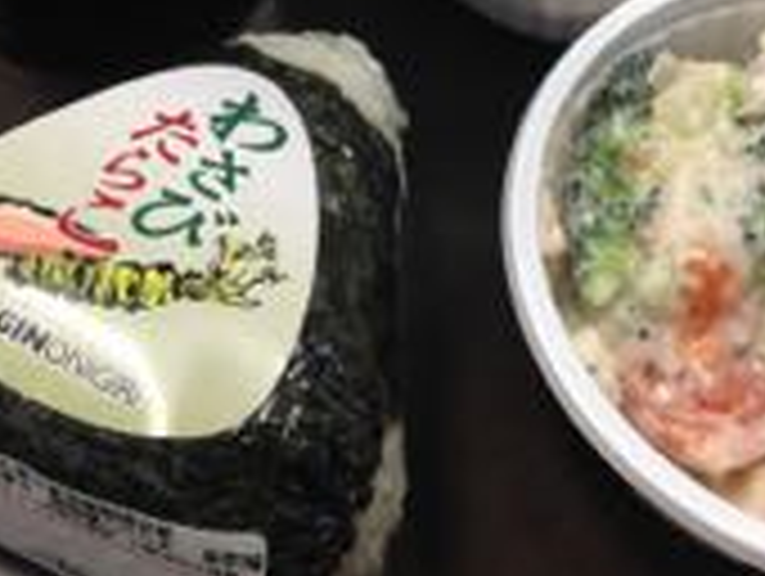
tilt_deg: -54.9
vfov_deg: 21.2
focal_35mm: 68
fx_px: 1505
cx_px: 450
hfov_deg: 28.5
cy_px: 70
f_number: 2.4
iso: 50
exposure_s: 1/24
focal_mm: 4.12
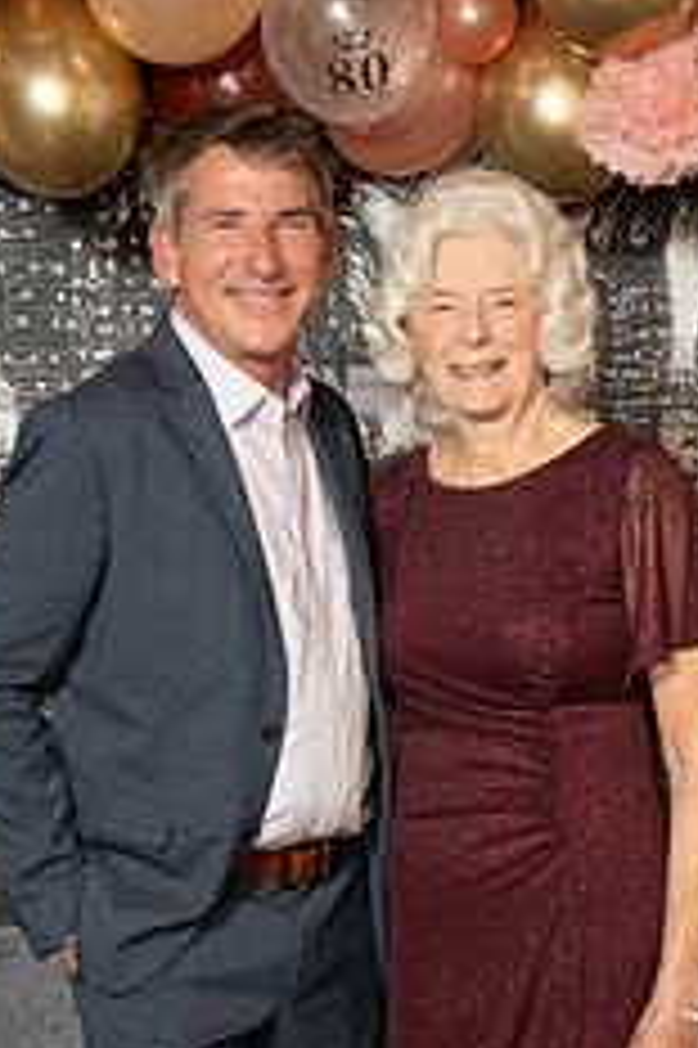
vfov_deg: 25.2
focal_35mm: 79
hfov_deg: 17.2
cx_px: 324
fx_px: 2301
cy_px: 859
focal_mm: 40.9
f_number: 2.8
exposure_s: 1/160
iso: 1000
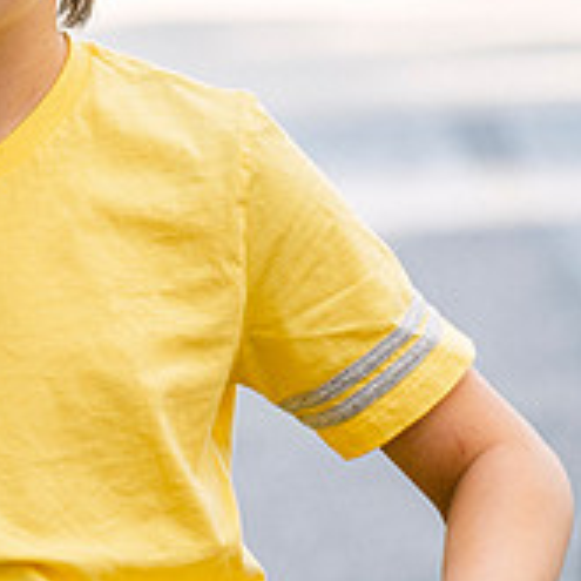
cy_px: 319
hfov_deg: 4.6
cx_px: -99
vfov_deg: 4.7
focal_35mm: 376
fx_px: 7140
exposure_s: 1/350
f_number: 2.8
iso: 160
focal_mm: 83.8
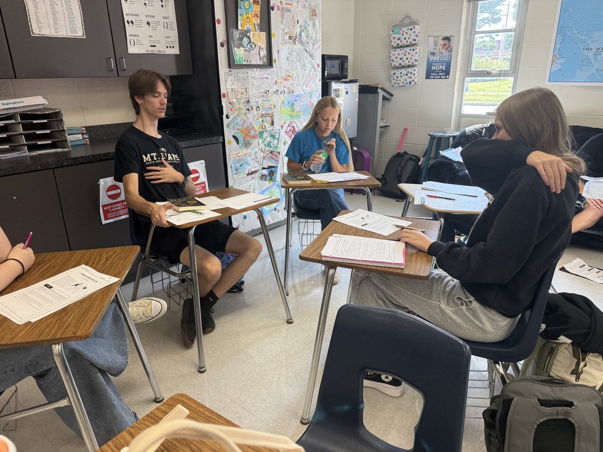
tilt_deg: -20.1
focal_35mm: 24
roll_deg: +0.7
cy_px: 226
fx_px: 418
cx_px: 302
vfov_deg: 56.8
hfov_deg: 71.6
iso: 160
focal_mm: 6.76
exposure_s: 1/191
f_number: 1.78
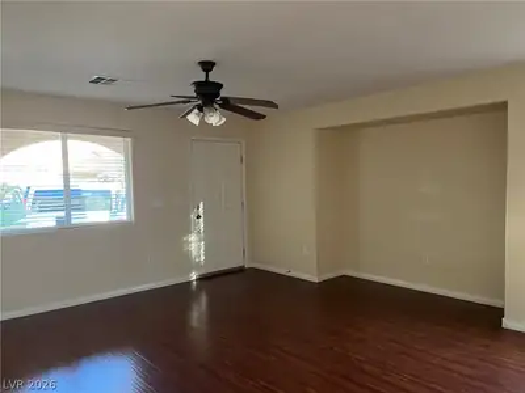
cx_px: 262
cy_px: 196
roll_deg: +1.2
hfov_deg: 67.3
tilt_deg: -3.3
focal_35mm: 26
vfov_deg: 53.1
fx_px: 394
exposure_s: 1/40
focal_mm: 5.1
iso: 400
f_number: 1.6
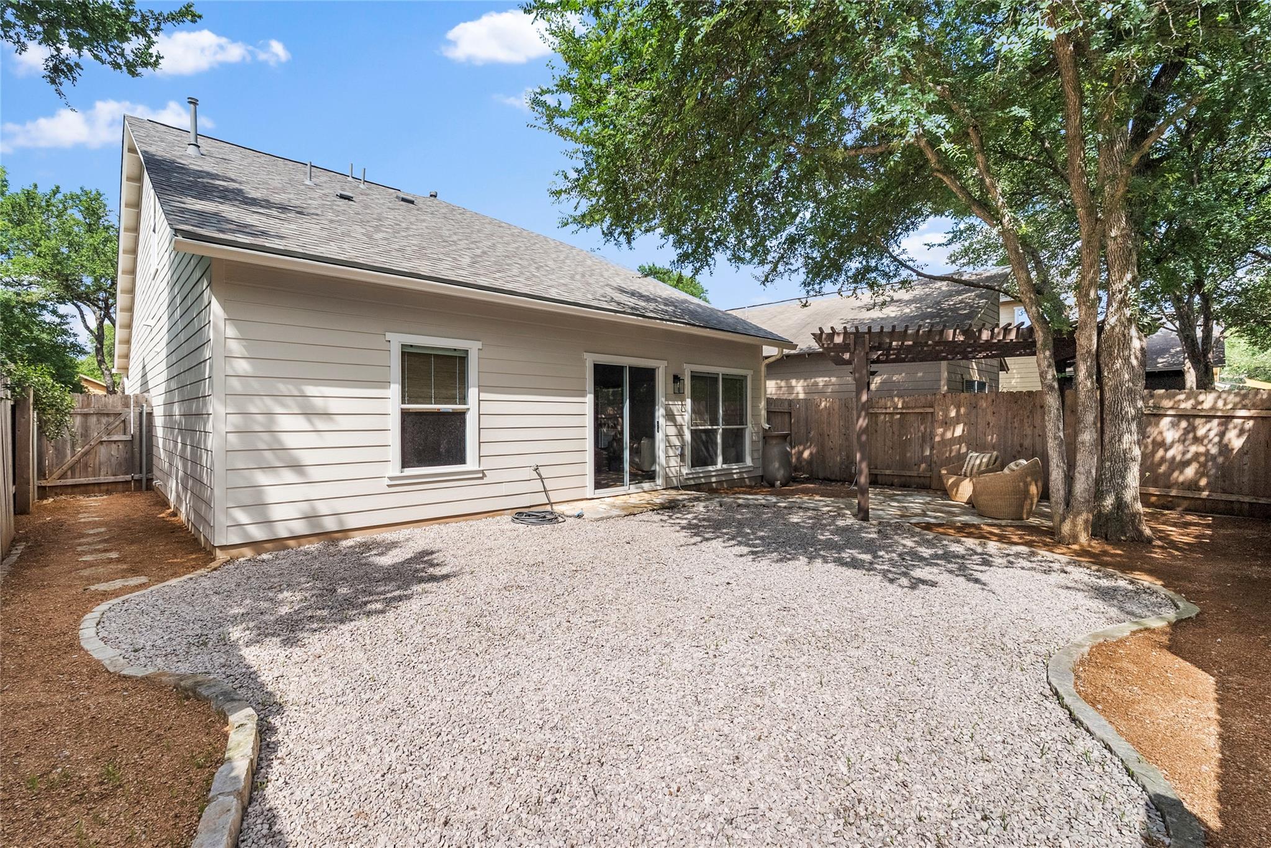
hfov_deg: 96.7
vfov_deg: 73.8
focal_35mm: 16
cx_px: 636
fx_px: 565
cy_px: 424
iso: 200
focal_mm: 16
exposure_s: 1/400
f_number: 8
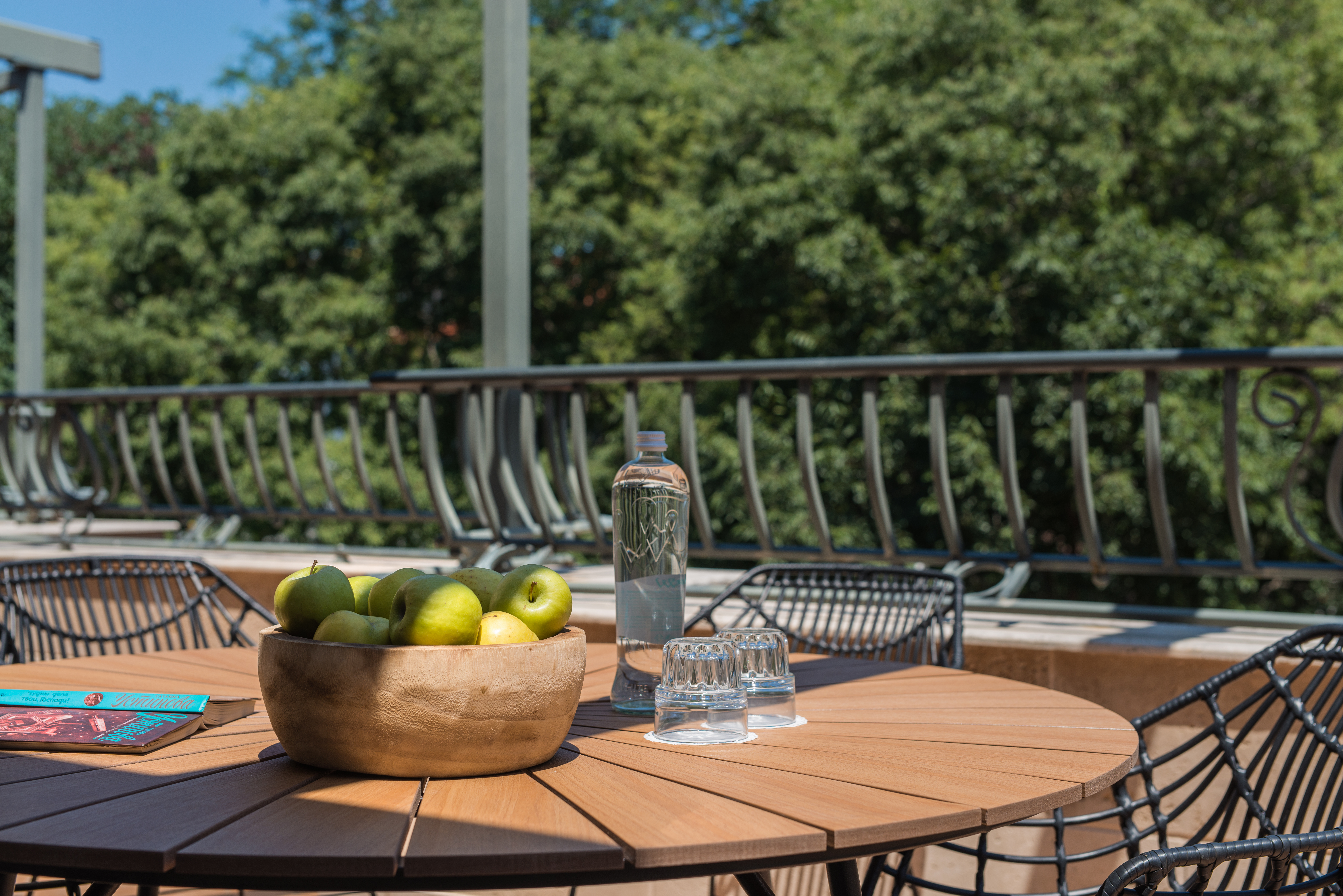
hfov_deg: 39.6
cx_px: 672
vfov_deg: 27.0
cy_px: 448
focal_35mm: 50
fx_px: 1866
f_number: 5.6
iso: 100
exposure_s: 1/500
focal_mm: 50
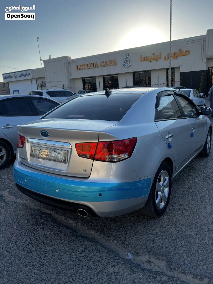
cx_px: 106
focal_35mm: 26
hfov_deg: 53.1
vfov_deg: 67.3
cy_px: 142
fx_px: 213
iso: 50
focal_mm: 5.7
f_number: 1.5
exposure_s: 1/1575
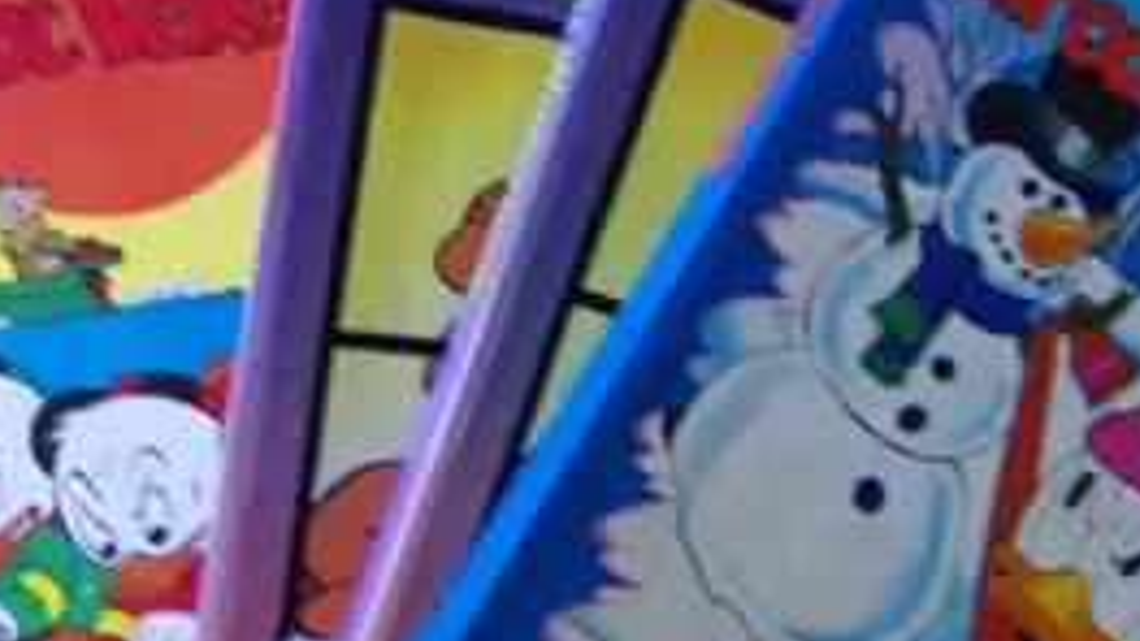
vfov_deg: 17.0
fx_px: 2146
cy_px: 351
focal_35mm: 71
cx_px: 592
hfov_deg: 29.7
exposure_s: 1/18.5
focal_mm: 6
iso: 200
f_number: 2.8
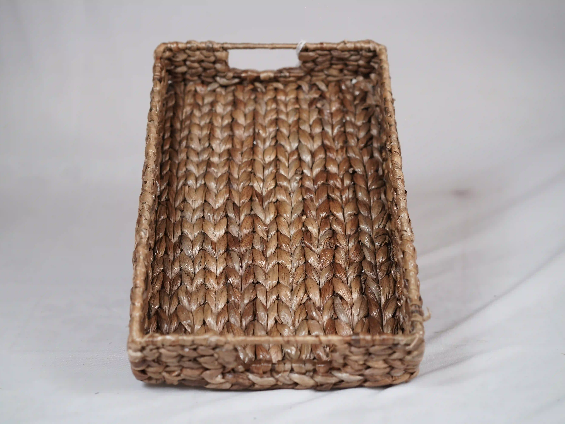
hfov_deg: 32.2
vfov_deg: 24.4
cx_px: 275
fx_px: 979
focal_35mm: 60
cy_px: 213
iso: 250
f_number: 3.2
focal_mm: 55
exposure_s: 1/125
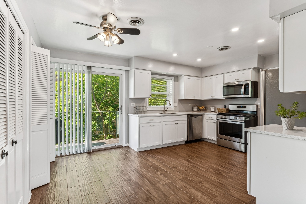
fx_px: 145
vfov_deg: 70.5
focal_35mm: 17
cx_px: 153
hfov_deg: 93.3
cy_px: 102
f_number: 8
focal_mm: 17
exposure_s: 1/13
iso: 200
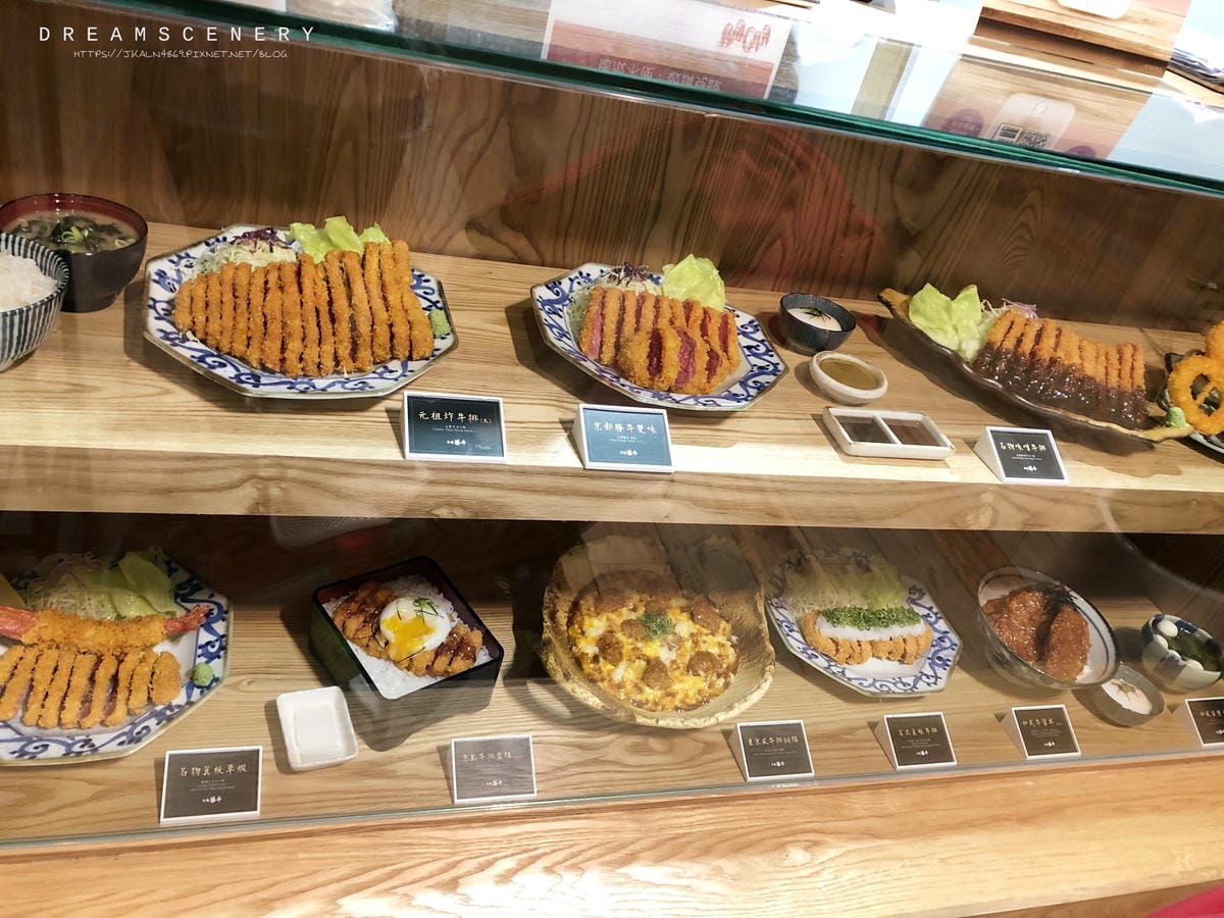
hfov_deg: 63.4
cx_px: 612
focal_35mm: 28
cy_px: 459
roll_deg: -16.8
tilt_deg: -35.0
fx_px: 990
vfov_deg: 49.7
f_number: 1.8
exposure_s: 1/16
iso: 64
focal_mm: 3.99
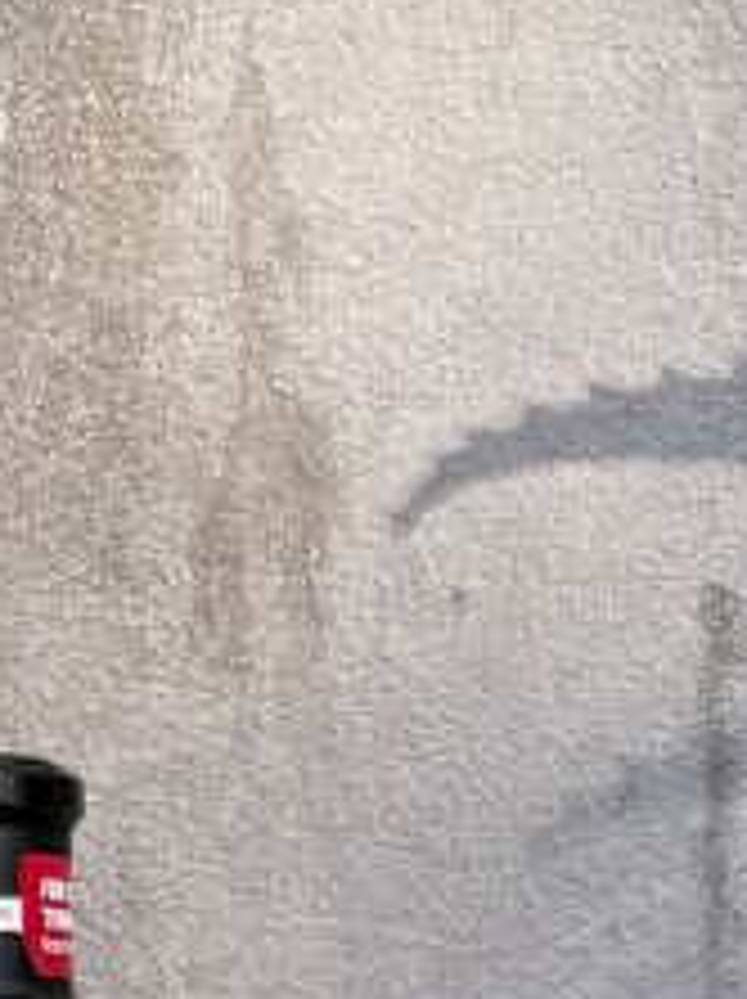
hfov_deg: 8.4
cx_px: -418
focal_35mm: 173
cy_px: 1557
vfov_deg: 11.0
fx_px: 4987
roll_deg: -0.6
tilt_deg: -17.4
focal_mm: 6.76
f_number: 1.78
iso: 80
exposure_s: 1/464
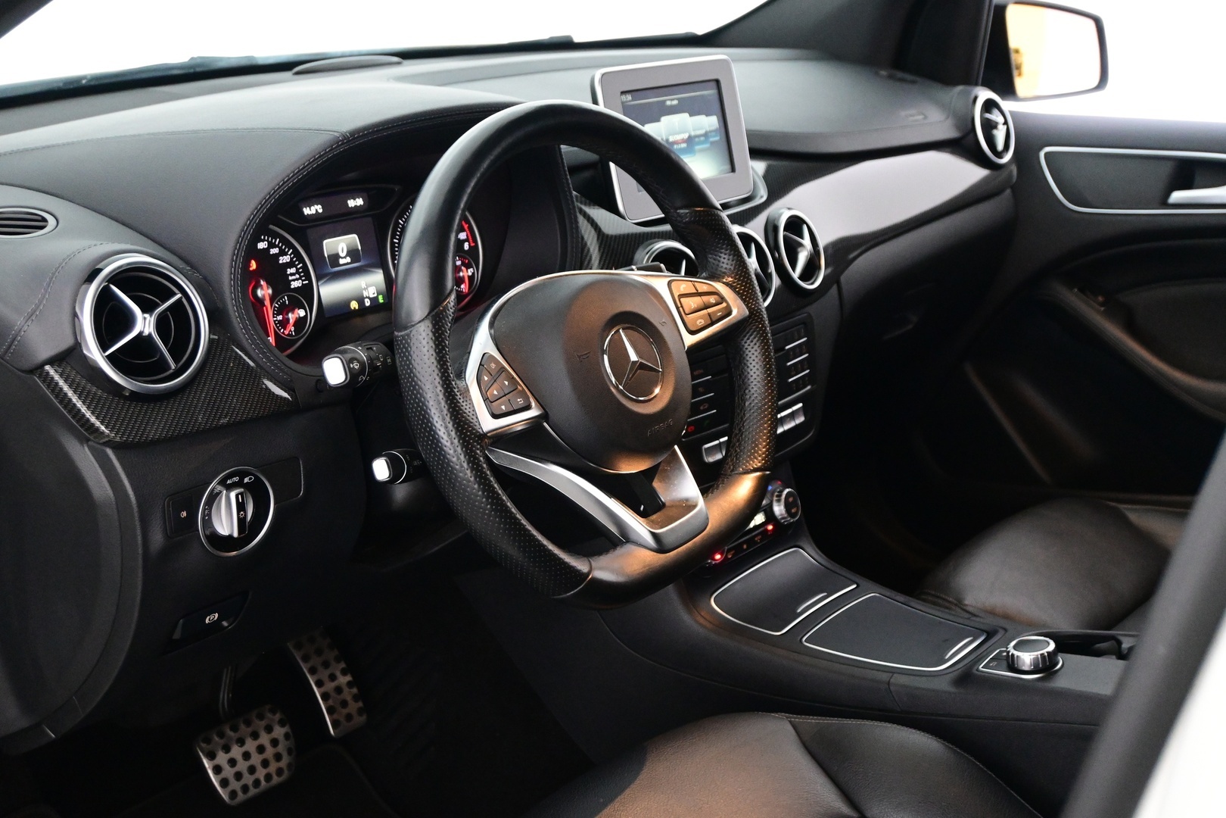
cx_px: 613
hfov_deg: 46.4
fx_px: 1430
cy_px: 409
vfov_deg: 31.9
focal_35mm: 42
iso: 5600
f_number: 5
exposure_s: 1/50
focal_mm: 28
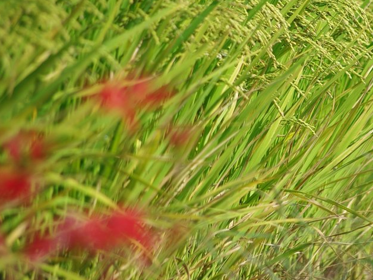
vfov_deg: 2.4
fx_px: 6584
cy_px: 96
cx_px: 286
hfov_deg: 3.2
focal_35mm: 611
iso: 100
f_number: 5.6
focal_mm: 260
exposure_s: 1/350
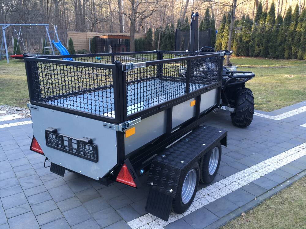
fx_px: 256
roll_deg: -0.5
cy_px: 114
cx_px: 153
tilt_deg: -15.2
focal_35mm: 29
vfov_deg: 48.2
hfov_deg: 61.7
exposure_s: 1/50
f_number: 2.2
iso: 32
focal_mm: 4.15
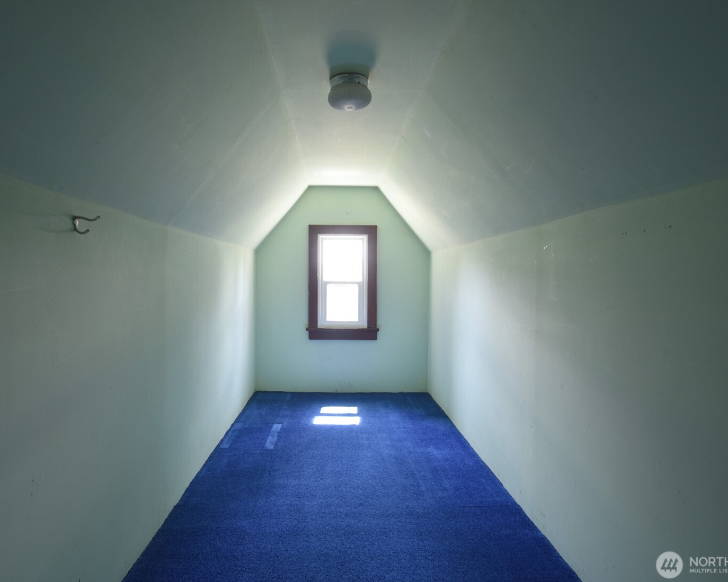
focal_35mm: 22
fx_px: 474
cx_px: 336
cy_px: 286
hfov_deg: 74.9
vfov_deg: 63.1
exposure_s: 1/6
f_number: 6.3
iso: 200
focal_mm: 19
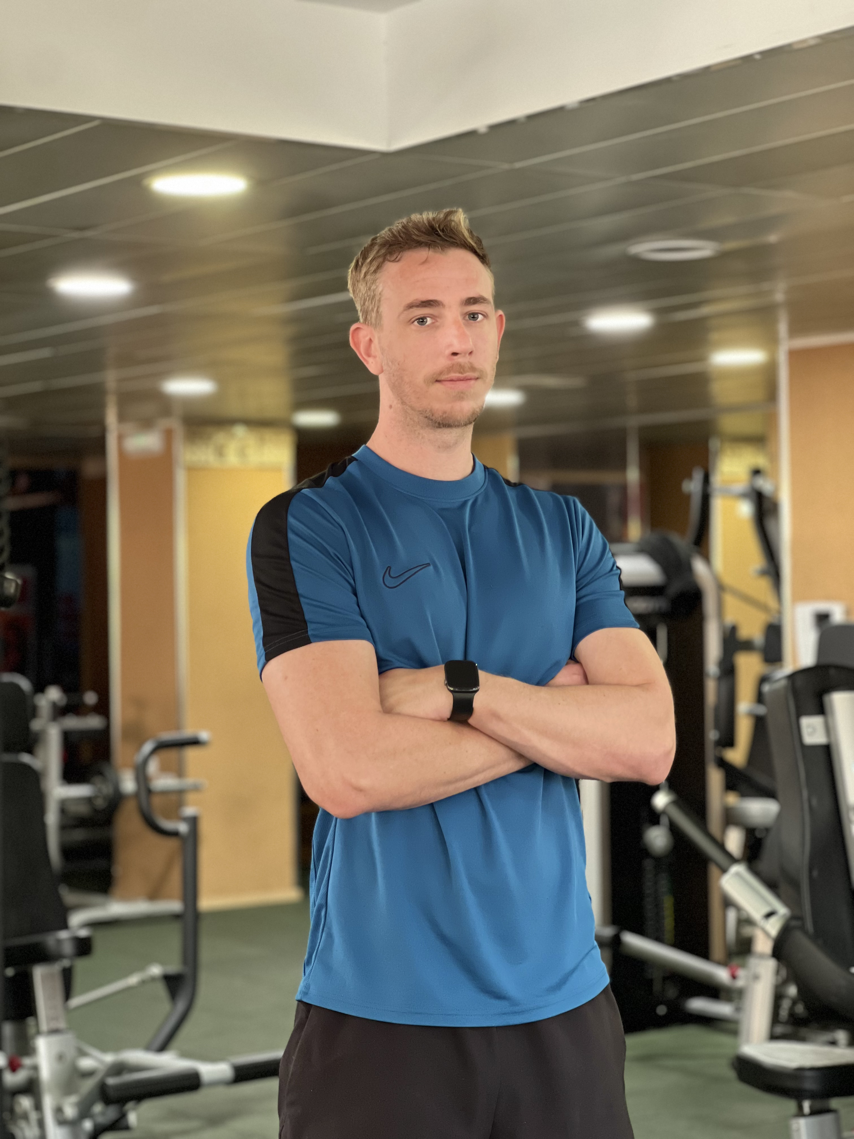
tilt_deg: +2.0
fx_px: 2533
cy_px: 570
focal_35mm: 77
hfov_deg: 19.1
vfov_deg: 25.3
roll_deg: +1.1
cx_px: 427
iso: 400
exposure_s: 1/31
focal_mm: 9
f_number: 2.8
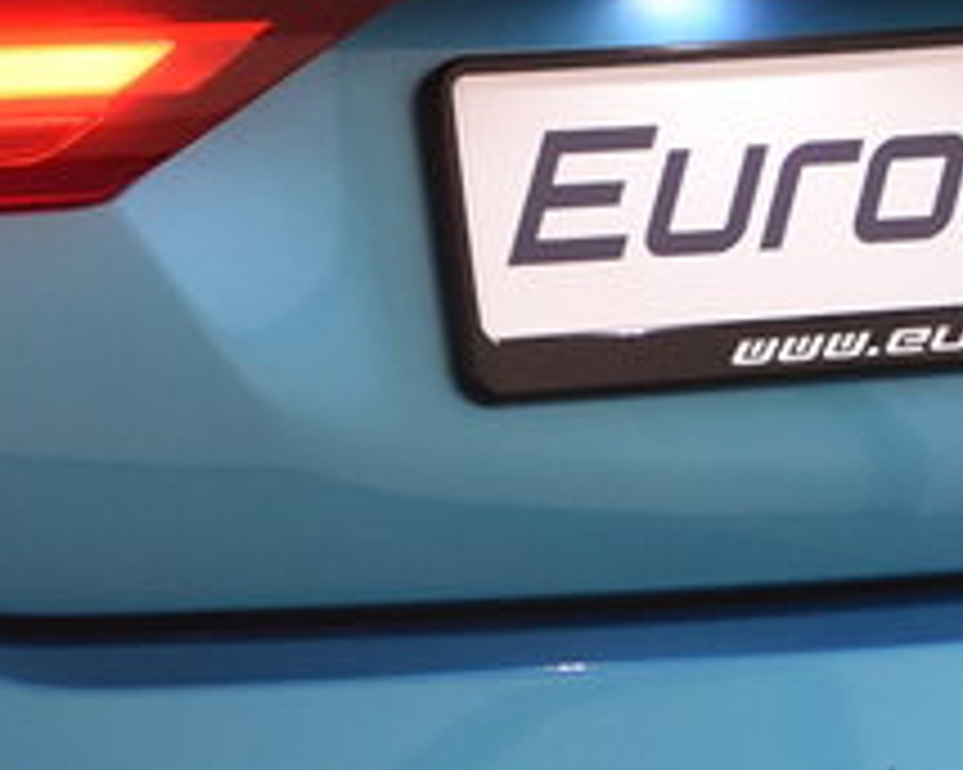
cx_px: 176
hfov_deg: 7.4
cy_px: 484
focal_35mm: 261
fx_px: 7430
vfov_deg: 5.9
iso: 1600
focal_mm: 31
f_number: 4.5
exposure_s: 1/80
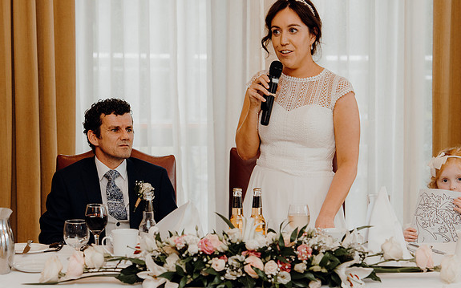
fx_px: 1331
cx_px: 232
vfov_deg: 12.3
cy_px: 135
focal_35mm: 106
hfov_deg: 19.6
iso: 800
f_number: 2.8
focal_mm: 69
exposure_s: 1/200
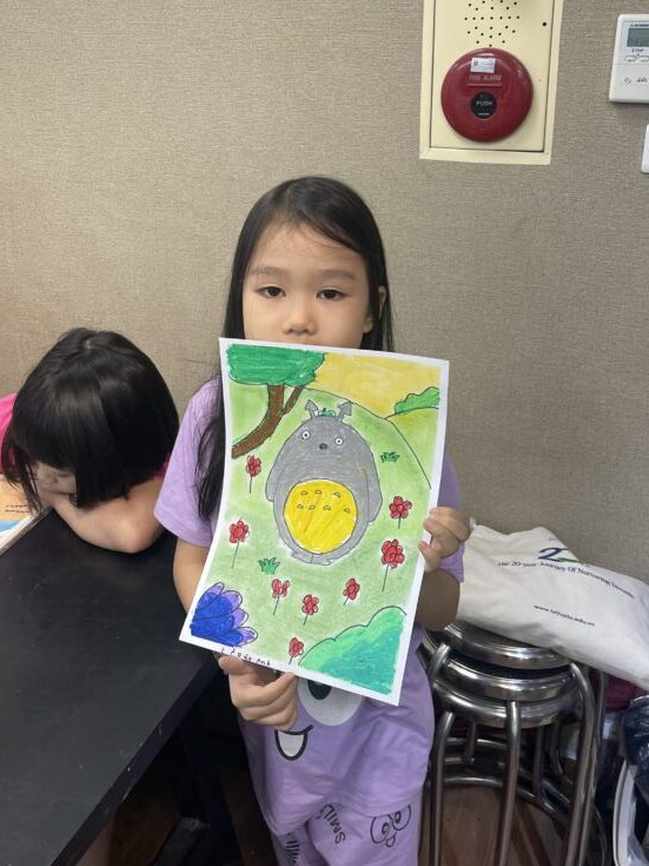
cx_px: 313
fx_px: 850
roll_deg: -0.2
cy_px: 326
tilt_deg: -18.0
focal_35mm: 34
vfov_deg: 53.4
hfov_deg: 41.8
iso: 100
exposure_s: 1/121
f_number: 1.6
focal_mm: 5.1
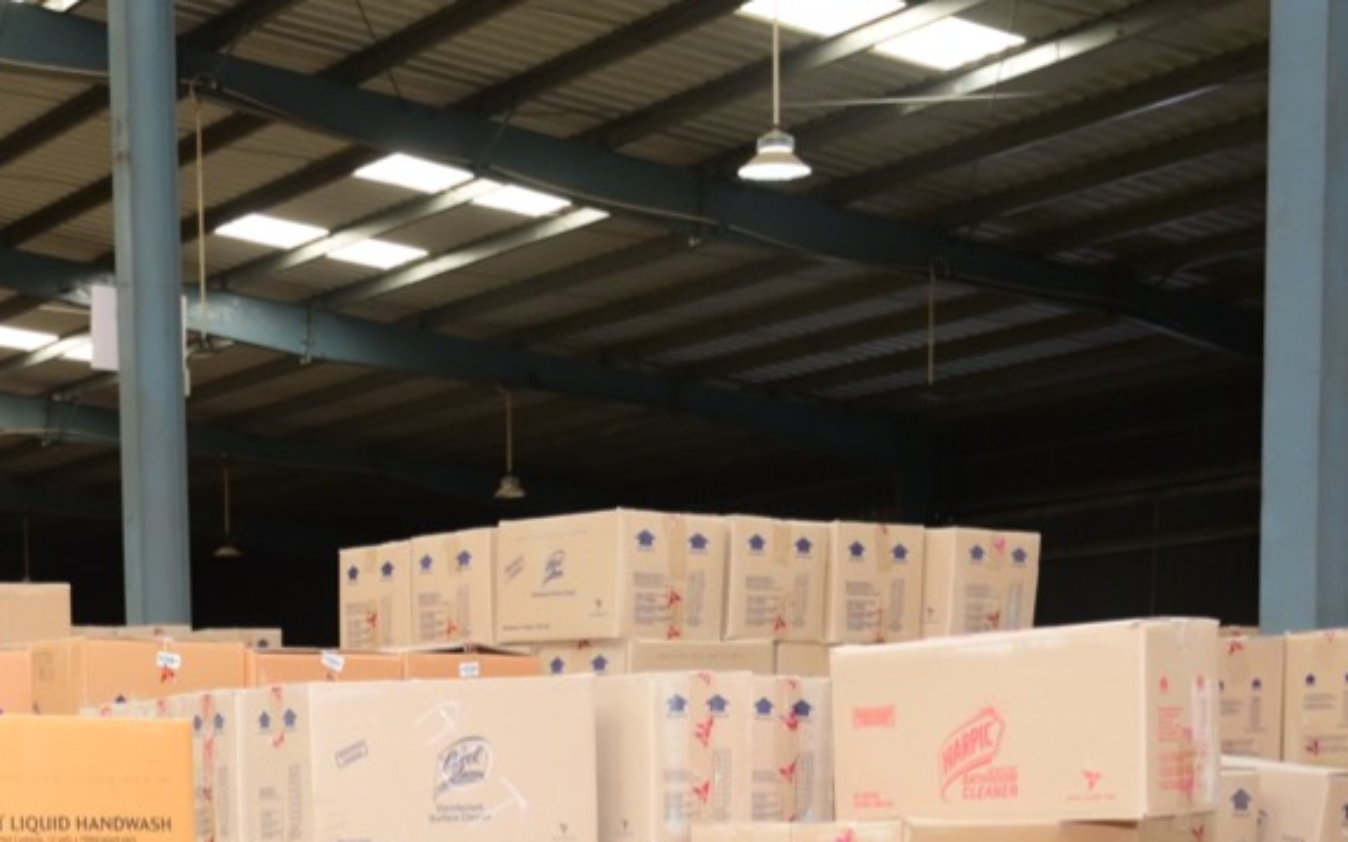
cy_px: 1074
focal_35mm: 68
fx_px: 2497
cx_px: 136
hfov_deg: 29.0
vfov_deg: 18.0
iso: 1800
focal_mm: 24
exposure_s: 1/60
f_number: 4
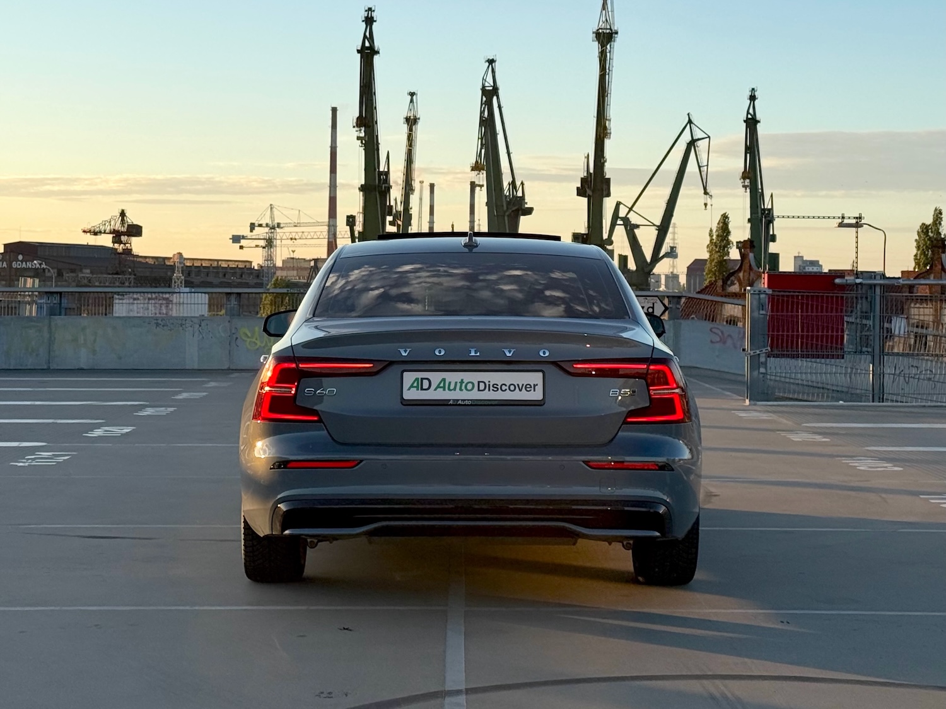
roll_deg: -0.2
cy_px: 354
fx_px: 1312
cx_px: 473
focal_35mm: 48
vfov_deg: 30.3
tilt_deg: +0.3
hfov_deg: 39.7
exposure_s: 1/2577
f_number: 1.78
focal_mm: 6.76
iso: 64
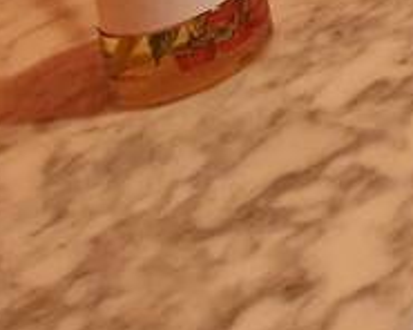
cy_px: -757
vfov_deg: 9.8
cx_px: 1335
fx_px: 1259
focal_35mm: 103
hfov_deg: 10.5
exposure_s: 1/50
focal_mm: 2.2
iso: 400
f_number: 2.2
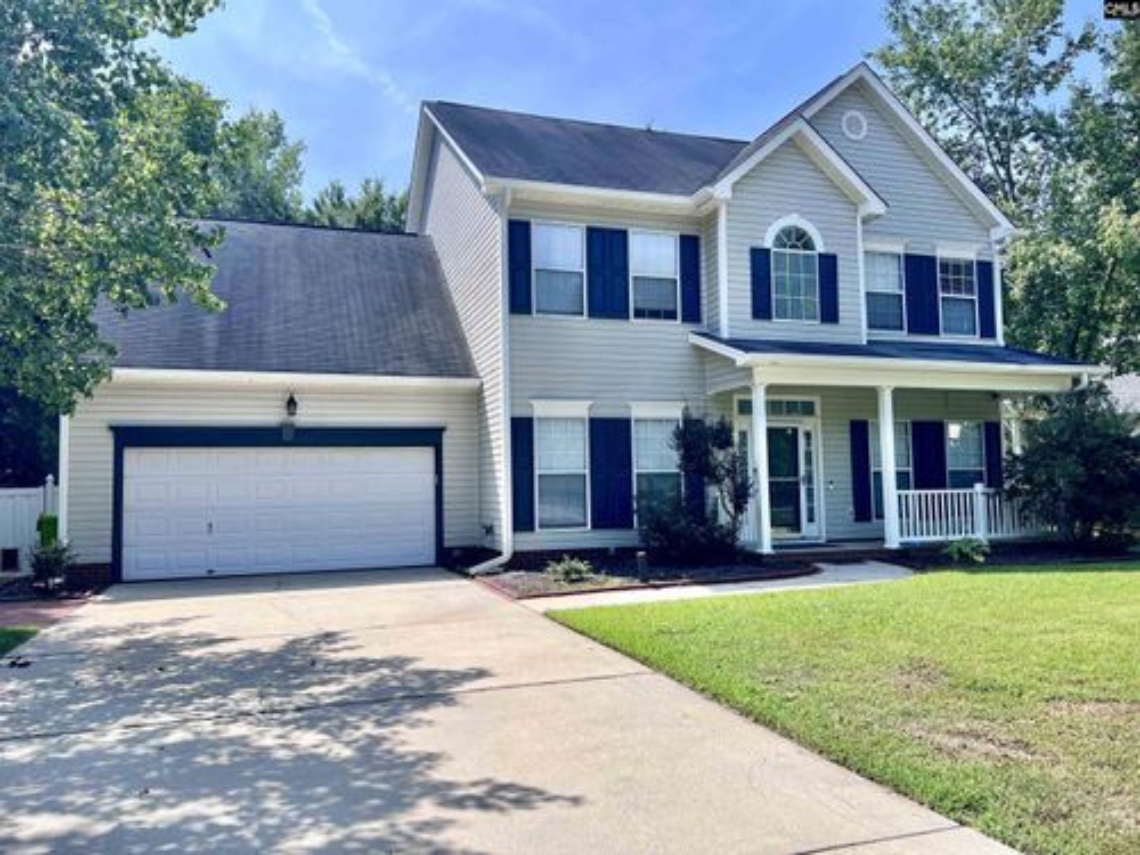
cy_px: 428
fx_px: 856
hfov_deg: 67.3
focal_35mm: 26
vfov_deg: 53.1
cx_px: 570
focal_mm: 5.7
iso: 50
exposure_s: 1/3077
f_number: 1.5
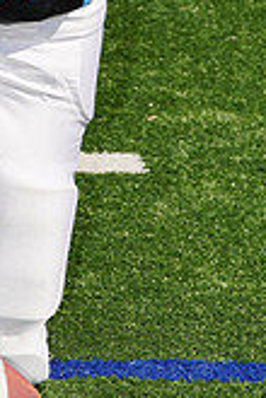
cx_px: -80
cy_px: -116
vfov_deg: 3.2
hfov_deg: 2.1
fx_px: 7115
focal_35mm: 642
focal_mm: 183
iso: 100
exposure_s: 1/250
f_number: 11
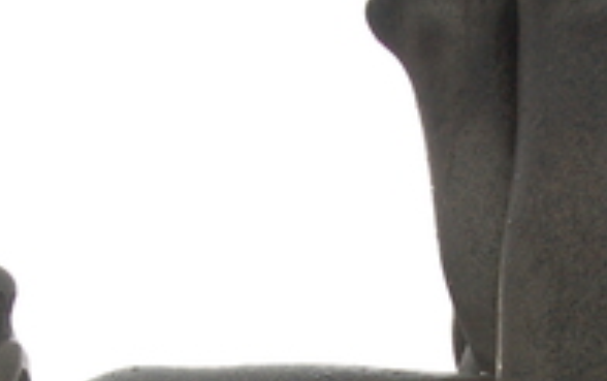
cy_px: 523
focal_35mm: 162
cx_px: 483
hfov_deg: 12.9
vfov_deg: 8.0
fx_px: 2683
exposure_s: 1/100
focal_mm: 26
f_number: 9
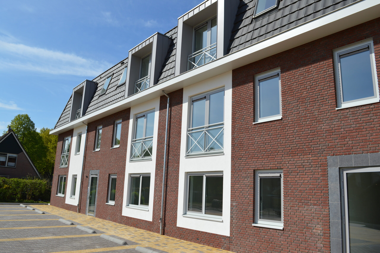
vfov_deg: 47.8
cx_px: 190
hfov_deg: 67.4
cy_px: 126
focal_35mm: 27
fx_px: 285
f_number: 9
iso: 100
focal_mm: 18
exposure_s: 1/320
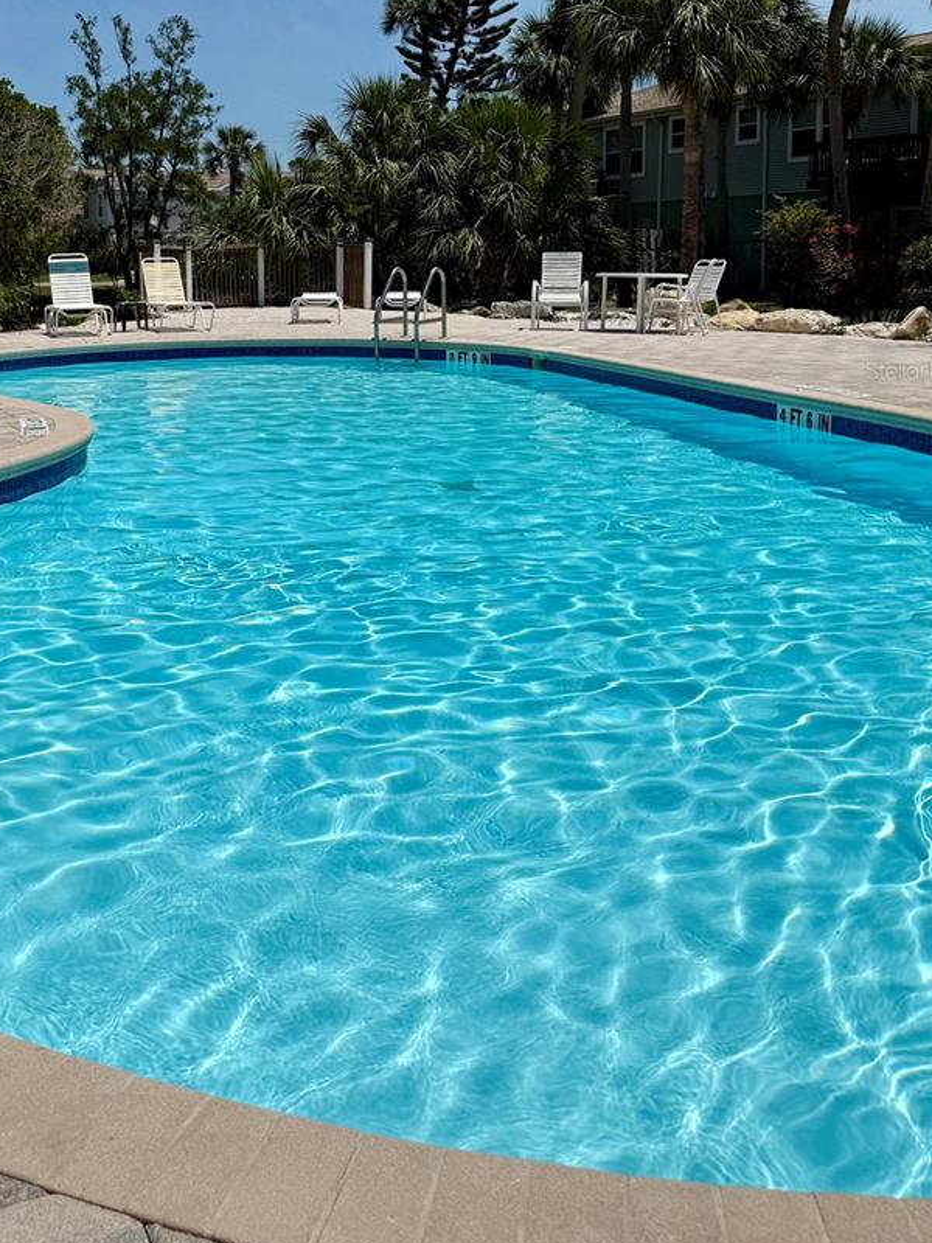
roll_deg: +0.0
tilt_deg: -4.0
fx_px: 1292
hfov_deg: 39.0
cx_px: 276
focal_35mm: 36
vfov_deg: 50.0
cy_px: 370
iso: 64
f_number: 1.78
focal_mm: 6.76
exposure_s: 1/14286
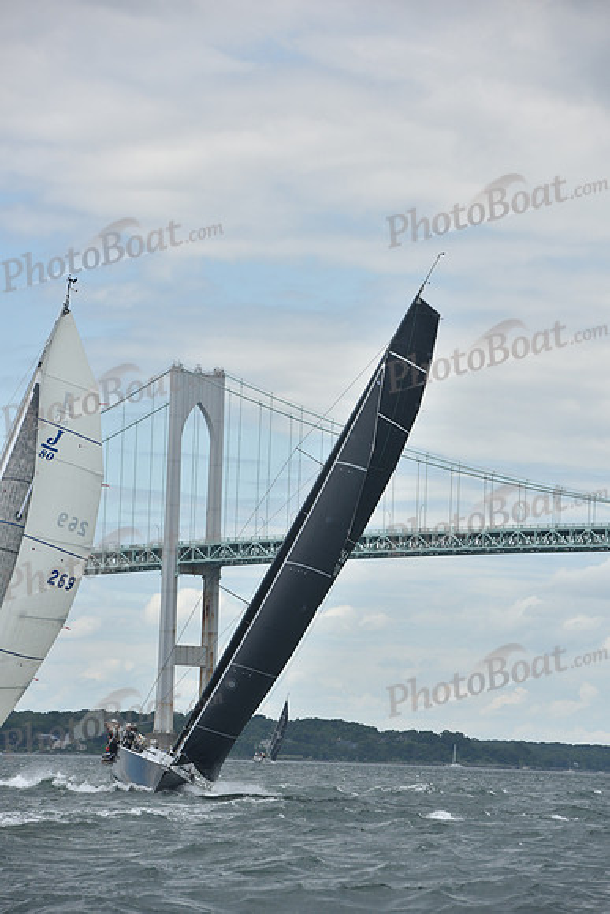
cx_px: 305
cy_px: 457
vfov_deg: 11.7
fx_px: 4445
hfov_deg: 7.9
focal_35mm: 175
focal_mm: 175
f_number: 7.1
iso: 250
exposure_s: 1/1000
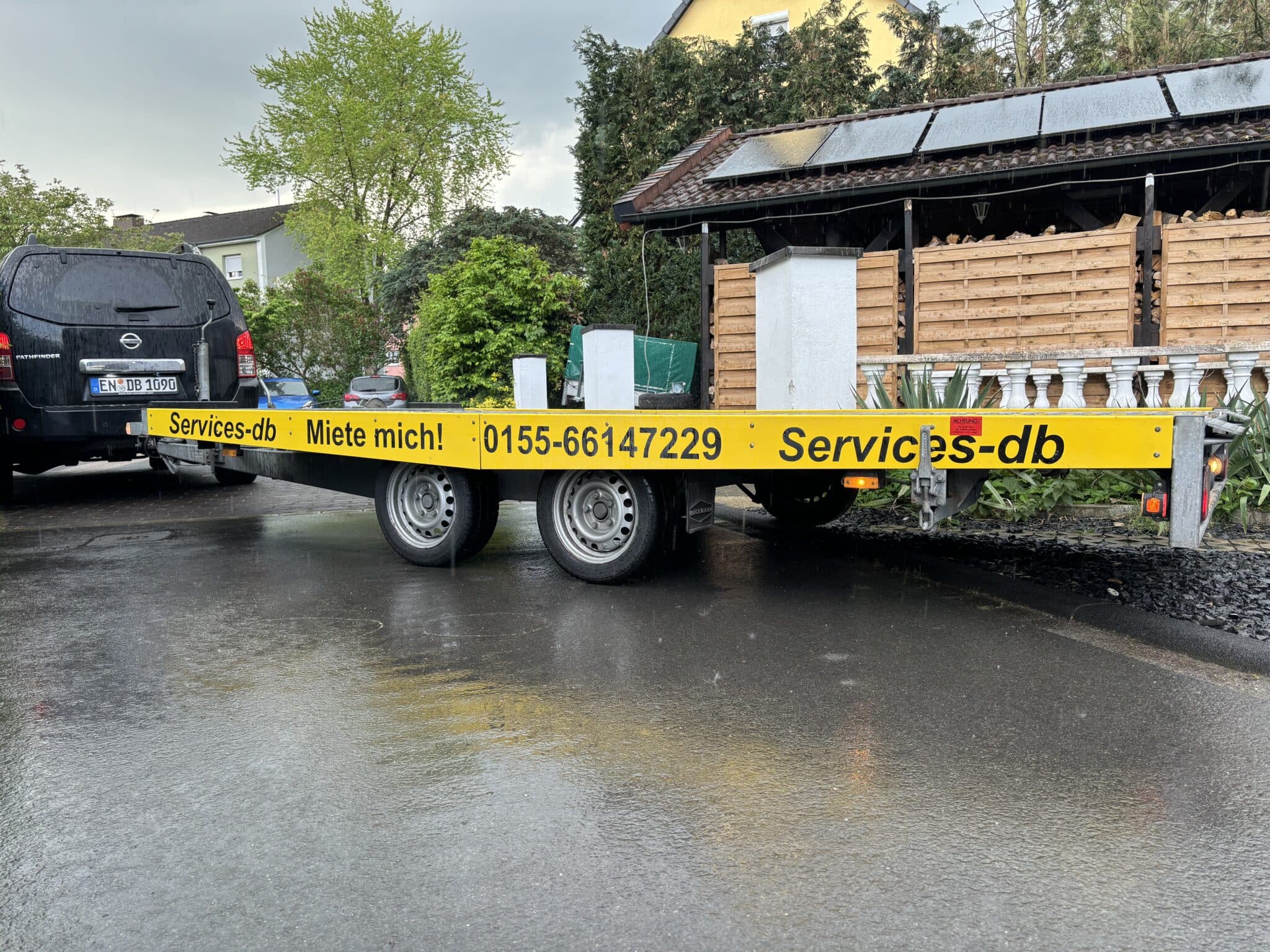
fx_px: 954
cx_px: 635
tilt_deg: -4.3
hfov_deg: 67.3
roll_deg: +2.0
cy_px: 476
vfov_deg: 53.1
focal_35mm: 26
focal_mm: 5.96
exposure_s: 1/121
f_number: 1.6
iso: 80
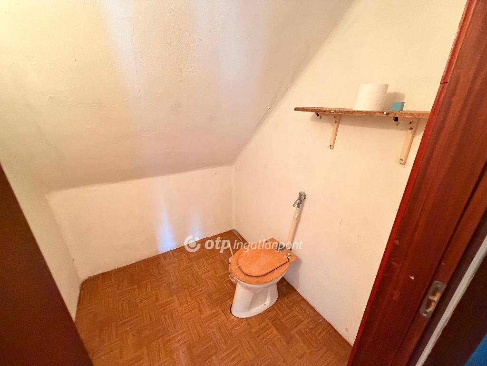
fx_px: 197
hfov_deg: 102.1
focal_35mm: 14
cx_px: 244
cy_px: 183
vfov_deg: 85.7
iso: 640
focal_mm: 2.22
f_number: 2.2
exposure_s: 1/50
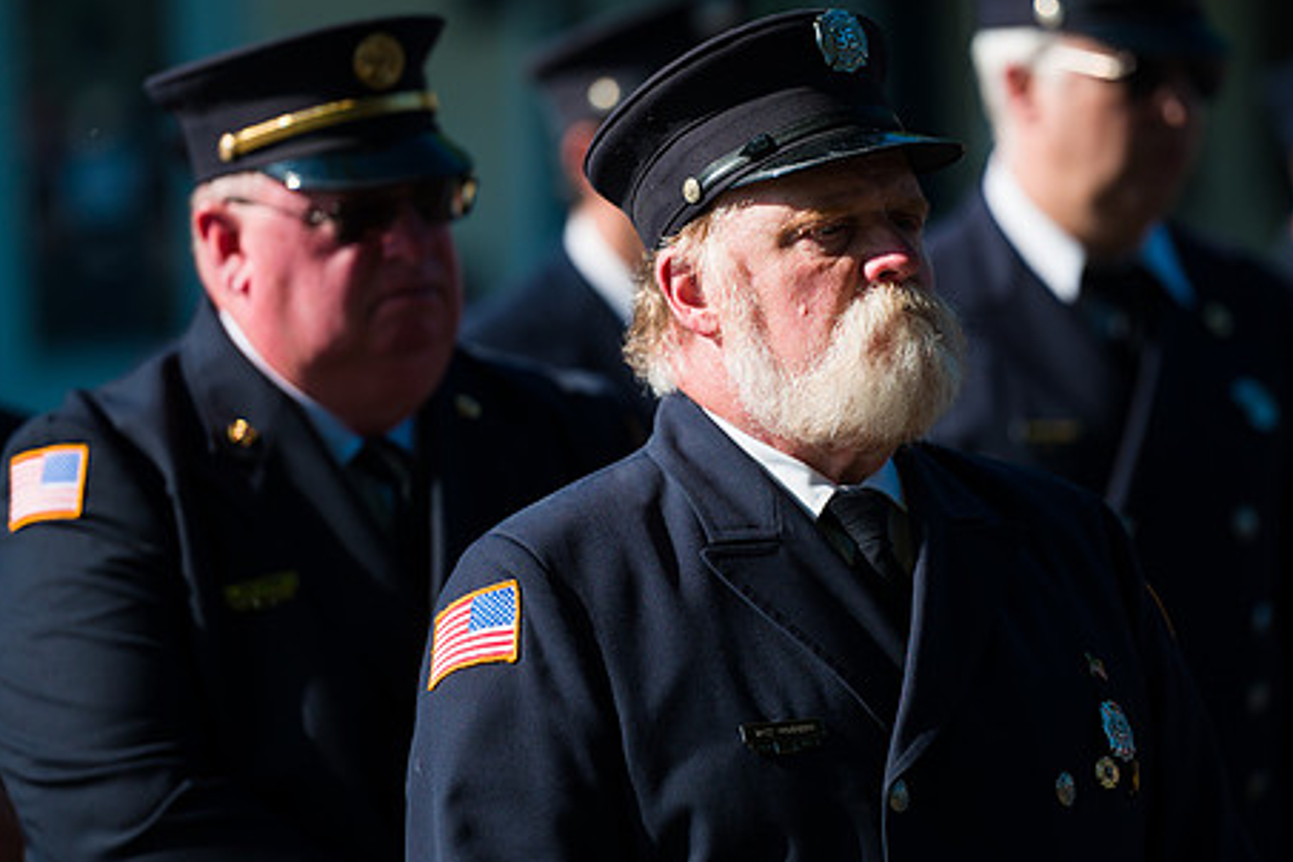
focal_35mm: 256
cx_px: 808
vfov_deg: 5.4
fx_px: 9194
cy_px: 337
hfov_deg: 8.0
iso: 200
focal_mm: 200
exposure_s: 1/3200
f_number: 3.2
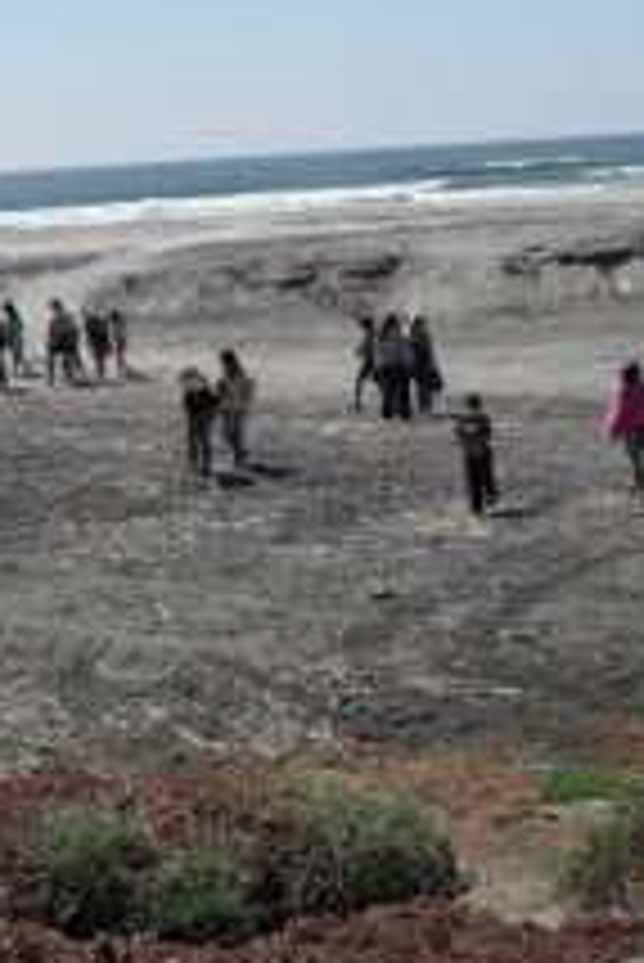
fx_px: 2277
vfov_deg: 23.8
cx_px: 243
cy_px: 322
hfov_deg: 16.1
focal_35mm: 85
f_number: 8.9
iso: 100
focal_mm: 6.2
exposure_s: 1/250
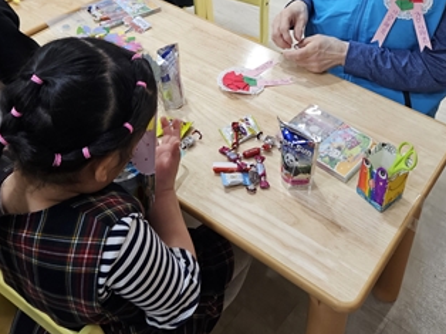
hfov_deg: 42.6
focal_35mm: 44
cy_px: 18
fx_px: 566
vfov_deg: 31.0
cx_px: 280
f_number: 1.8
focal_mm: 5.4
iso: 200
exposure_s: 1/120
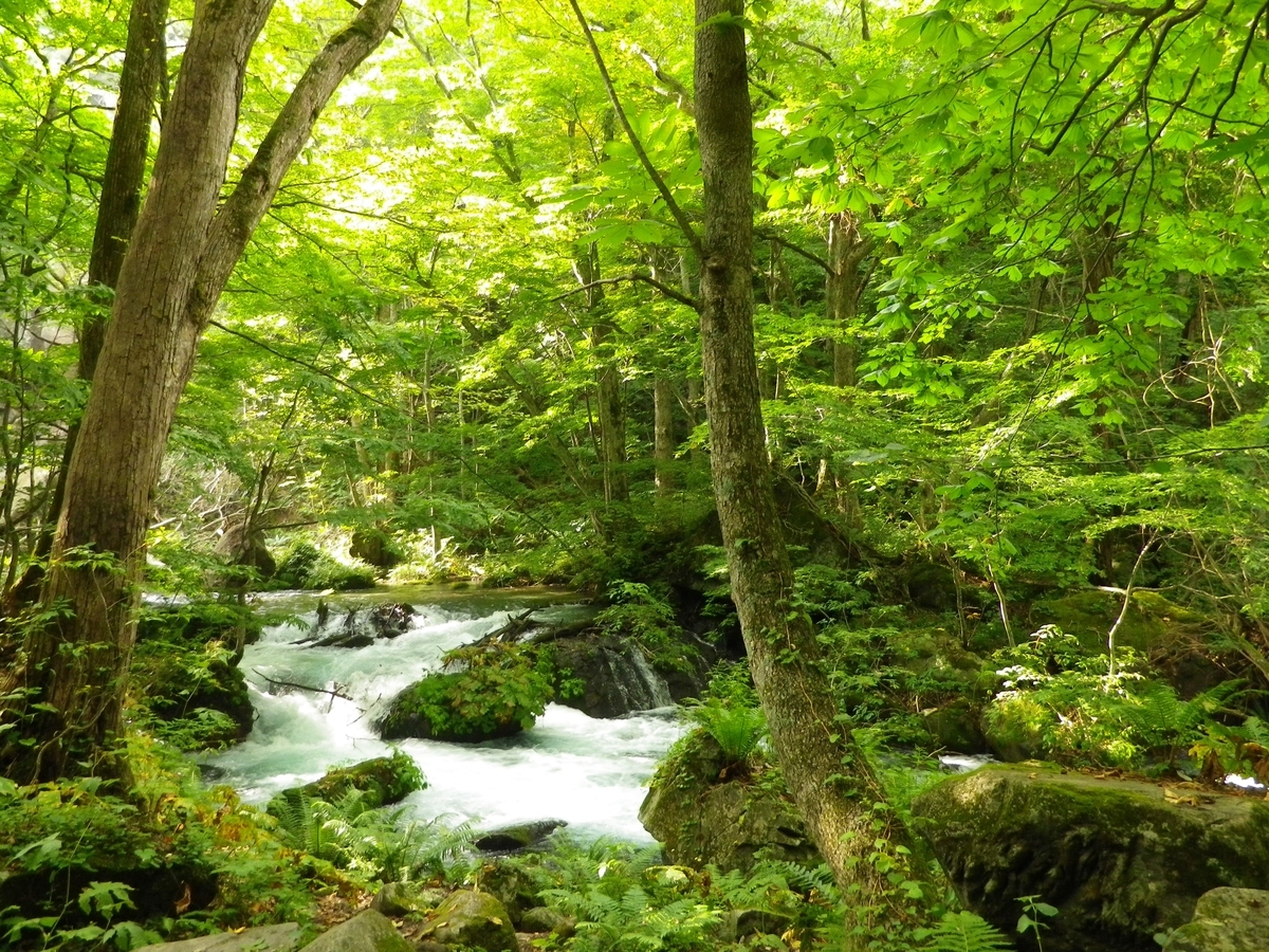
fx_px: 1063
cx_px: 634
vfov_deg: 48.2
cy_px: 476
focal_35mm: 29
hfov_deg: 61.7
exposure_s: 1/50
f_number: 3.7
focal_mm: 5.2
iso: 200
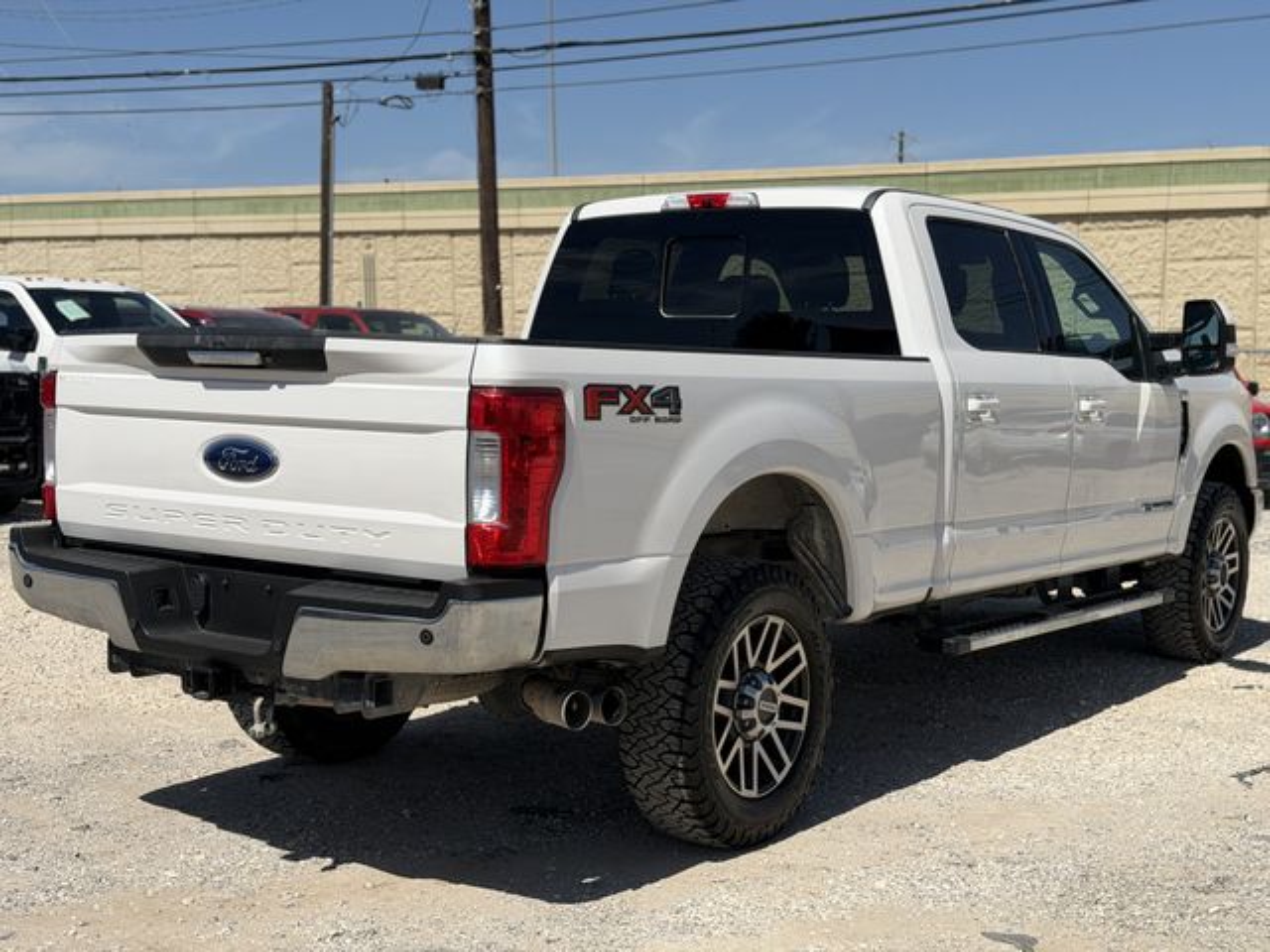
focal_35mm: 48
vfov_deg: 30.3
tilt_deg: -4.9
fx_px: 1761
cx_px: 635
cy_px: 476
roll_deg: +1.3
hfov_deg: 39.7
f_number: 1.78
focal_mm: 6.76
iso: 64
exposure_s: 1/9901
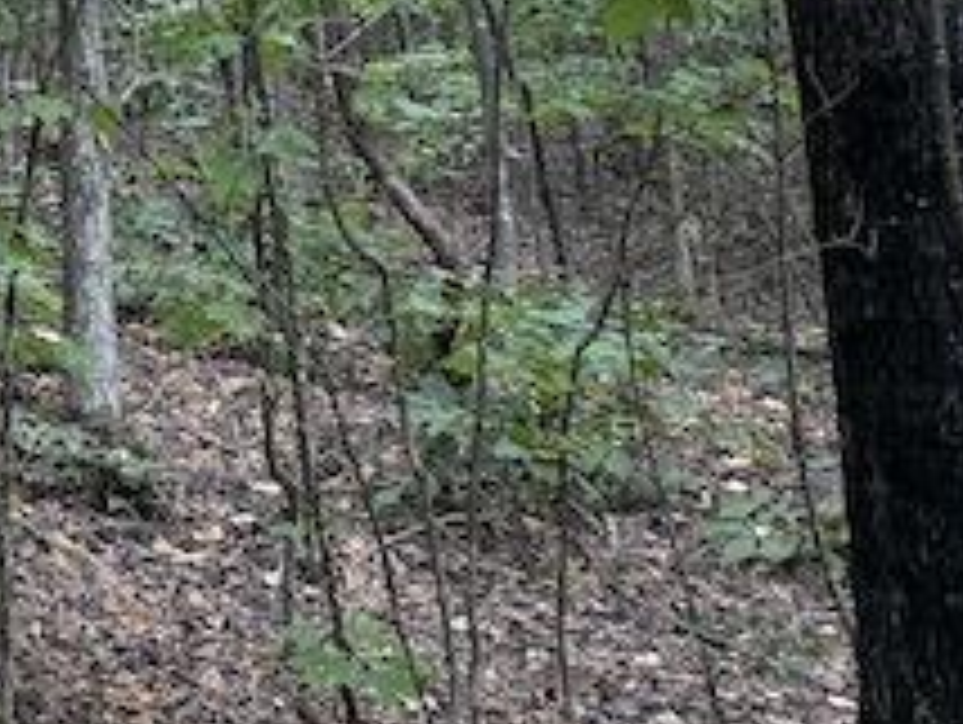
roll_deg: +1.9
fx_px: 3119
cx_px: -1197
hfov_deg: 13.7
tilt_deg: +18.8
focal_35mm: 112
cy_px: -508
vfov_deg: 12.3
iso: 200
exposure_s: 1/125
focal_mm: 6.76
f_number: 1.78
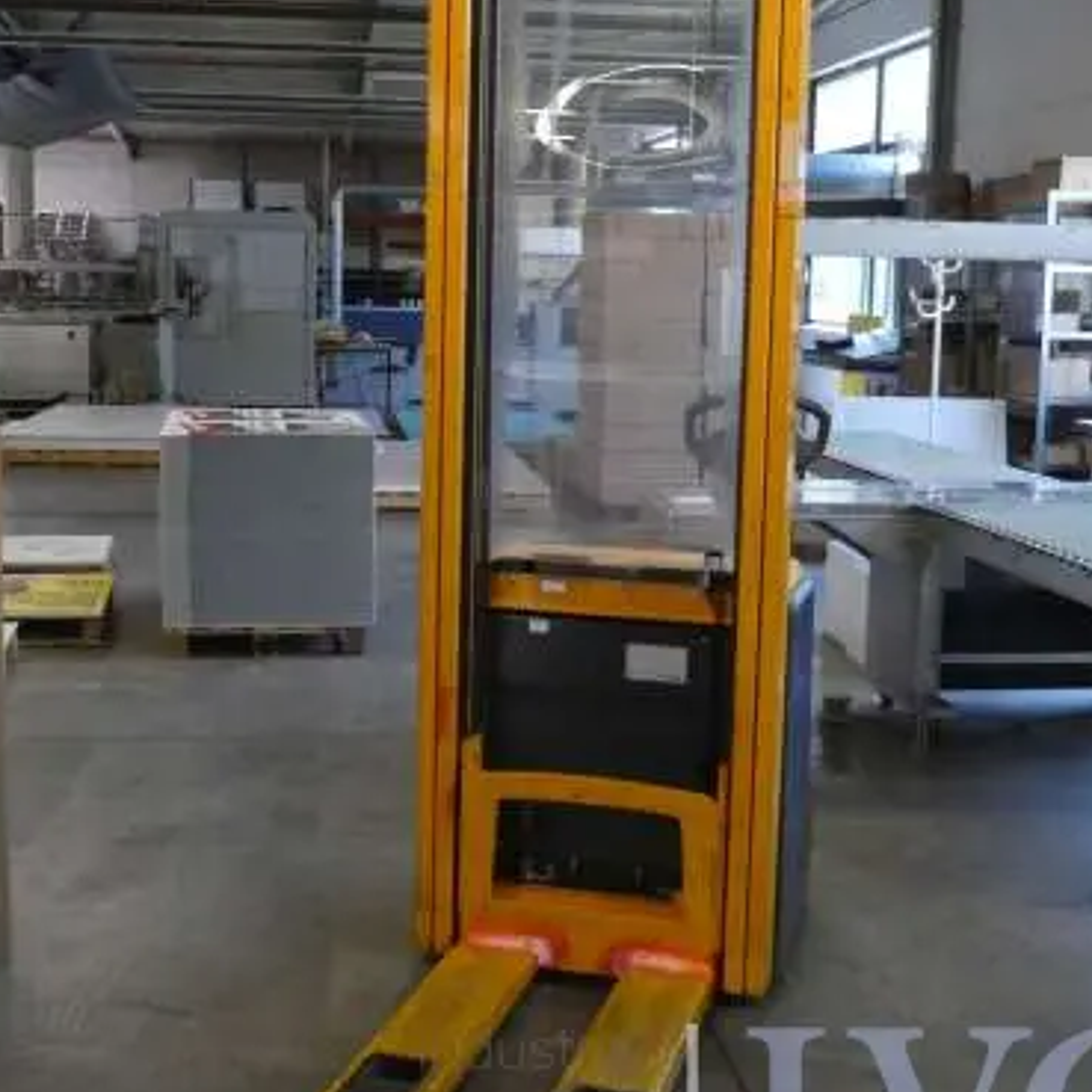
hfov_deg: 36.8
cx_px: 491
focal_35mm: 46
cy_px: 497
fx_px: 1642
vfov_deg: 36.8
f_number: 3.3
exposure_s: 1/60
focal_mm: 4.3
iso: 800
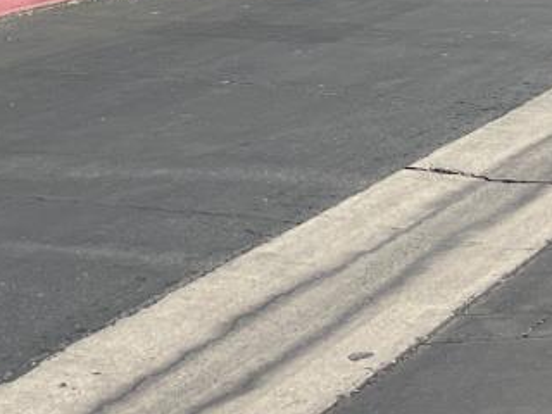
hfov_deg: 15.7
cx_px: 595
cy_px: -325
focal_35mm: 122
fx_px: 1945
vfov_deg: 11.3
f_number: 1.5
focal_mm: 5.7
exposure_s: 1/4630
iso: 50
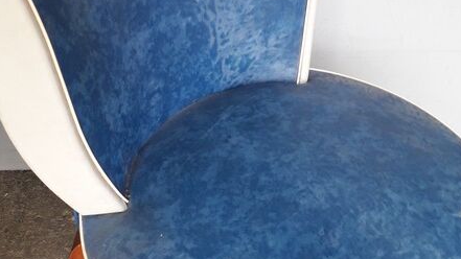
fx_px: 489
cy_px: 118
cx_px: 233
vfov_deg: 29.7
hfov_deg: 50.5
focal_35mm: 40
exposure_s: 1/50
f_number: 1.9
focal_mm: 3.6
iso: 50
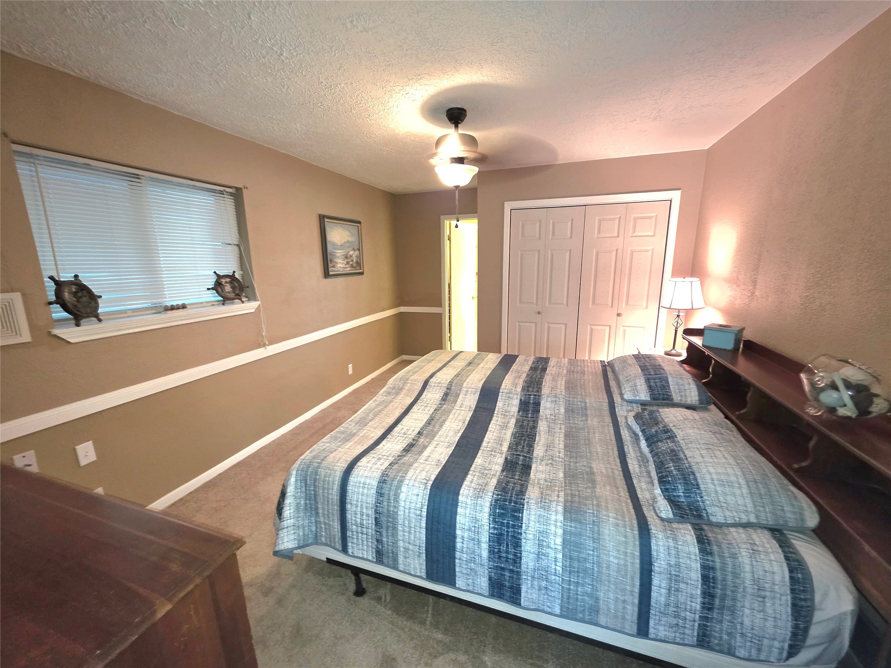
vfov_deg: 89.9
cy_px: 334
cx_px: 446
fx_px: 335
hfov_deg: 106.2
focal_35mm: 13
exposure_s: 1/10
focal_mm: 2.2
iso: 1000
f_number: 1.9
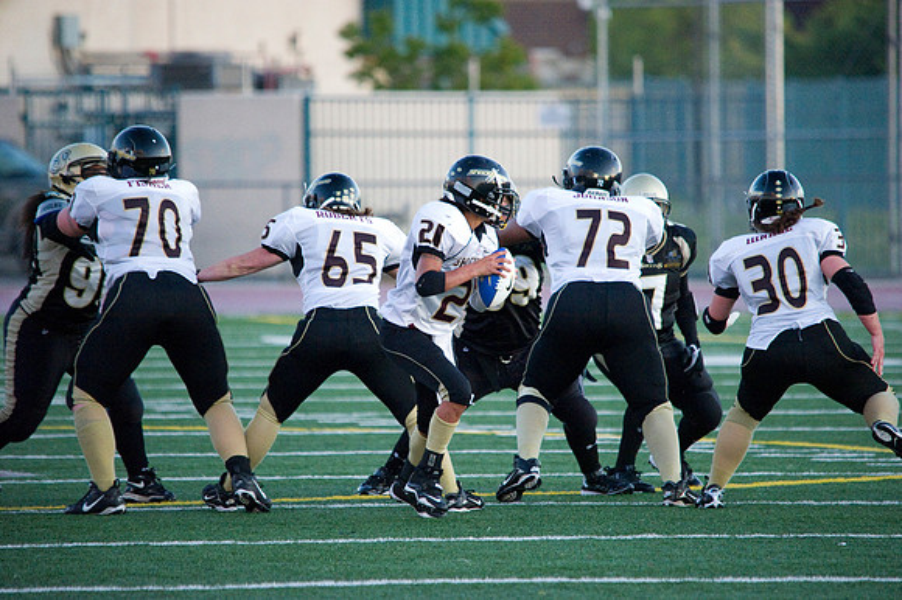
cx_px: 451
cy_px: 300
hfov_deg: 4.1
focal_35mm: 500
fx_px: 12520
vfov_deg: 2.7
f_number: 6.3
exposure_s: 1/1000
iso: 12800
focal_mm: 500
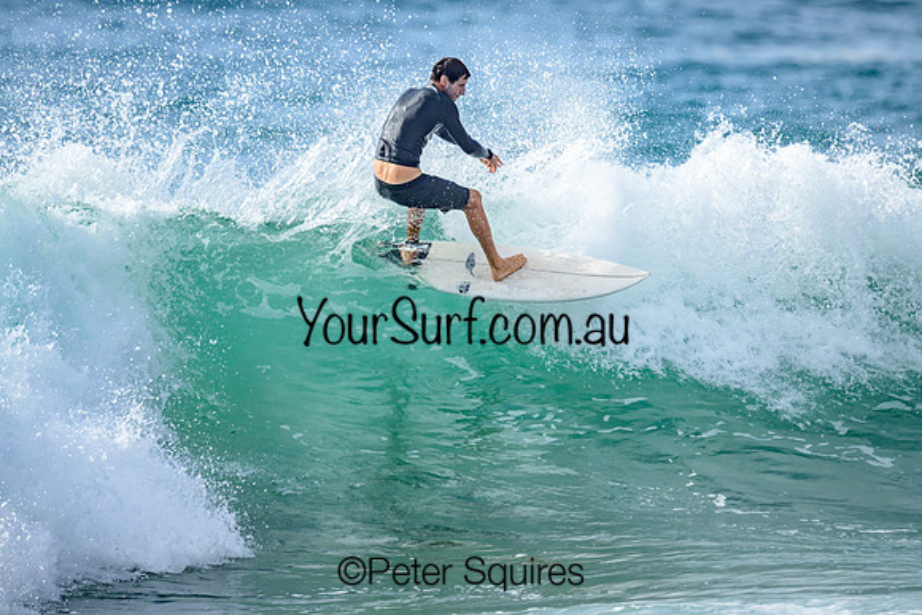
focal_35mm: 1099
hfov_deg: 1.9
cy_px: 249
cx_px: 482
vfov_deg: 1.3
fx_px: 28163
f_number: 6.3
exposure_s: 1/2500
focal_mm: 800
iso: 320
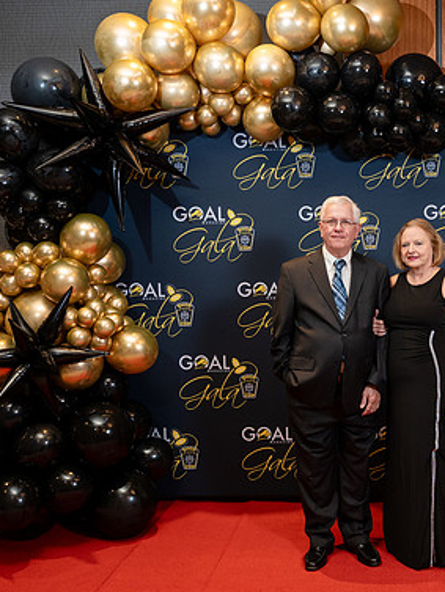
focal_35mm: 42
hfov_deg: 33.2
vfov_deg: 44.8
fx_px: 719
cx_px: 370
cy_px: 291
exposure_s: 1/125
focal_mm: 28
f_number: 3.5
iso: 1000
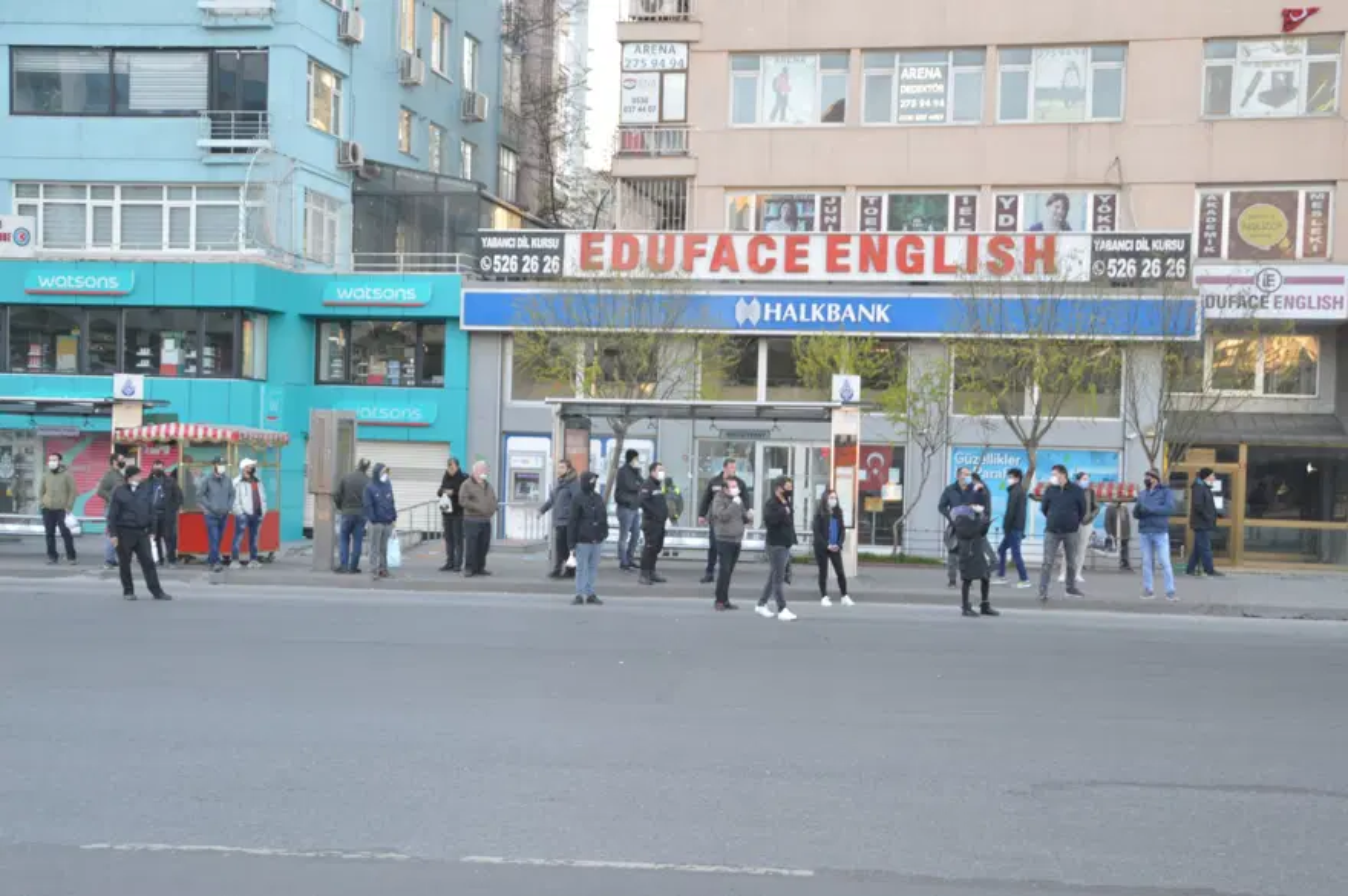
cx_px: 674
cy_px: 448
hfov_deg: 41.1
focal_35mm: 48
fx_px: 1796
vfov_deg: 28.0
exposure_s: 1/50
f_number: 4.2
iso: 100
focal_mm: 32
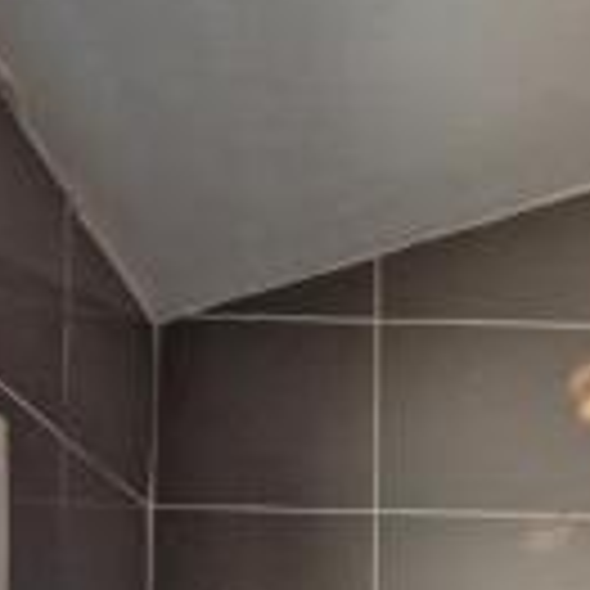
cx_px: 462
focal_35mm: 51
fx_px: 983
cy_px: 808
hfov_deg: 32.6
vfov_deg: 26.9
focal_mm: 2.2
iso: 200
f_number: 2.2
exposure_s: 1/50
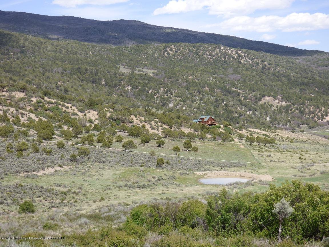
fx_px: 760
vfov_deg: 18.4
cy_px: 124
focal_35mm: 80
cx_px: 164
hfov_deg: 24.4
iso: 100
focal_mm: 13.52
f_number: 4.4
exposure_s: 1/640
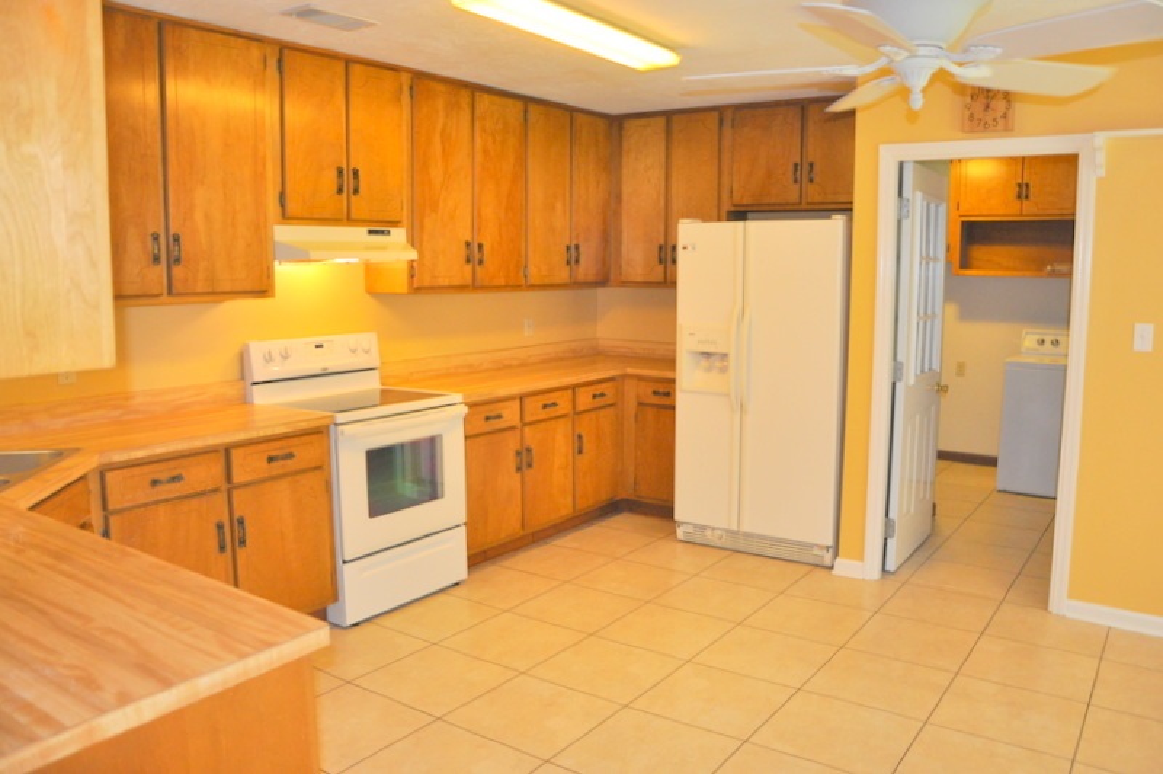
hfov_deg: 67.4
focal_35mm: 27
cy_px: 387
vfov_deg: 47.9
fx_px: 872
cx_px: 582
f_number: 3.5
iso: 800
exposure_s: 1/100
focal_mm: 18
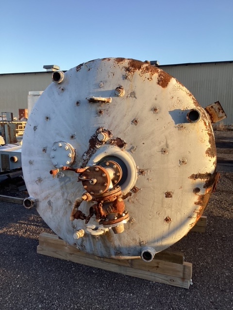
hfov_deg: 45.4
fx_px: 278
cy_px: 155
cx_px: 116
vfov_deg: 58.4
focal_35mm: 31
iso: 25
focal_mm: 3.3
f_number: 2.4
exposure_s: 1/262
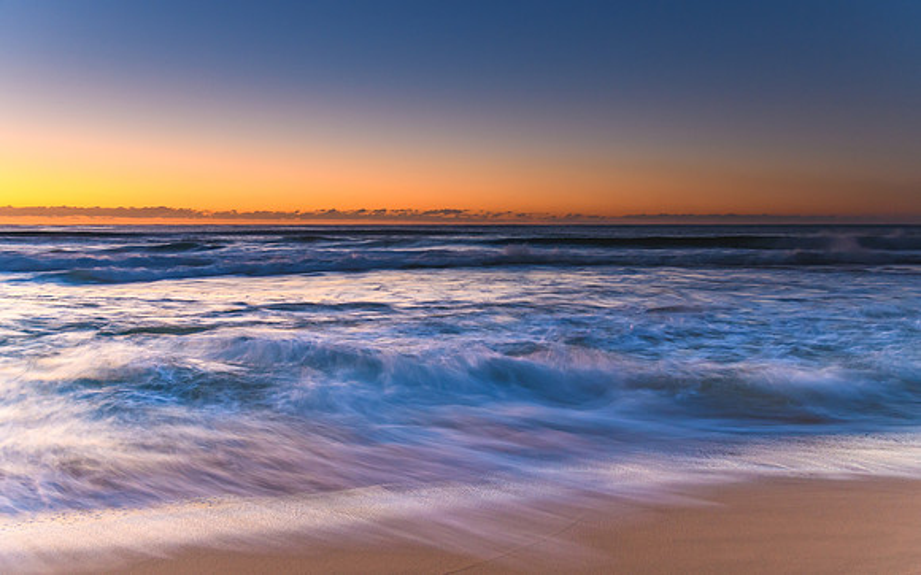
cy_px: 278
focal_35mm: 34
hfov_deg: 56.2
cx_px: 460
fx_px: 862
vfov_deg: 36.9
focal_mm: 22
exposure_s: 1/2
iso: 400
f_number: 2.8
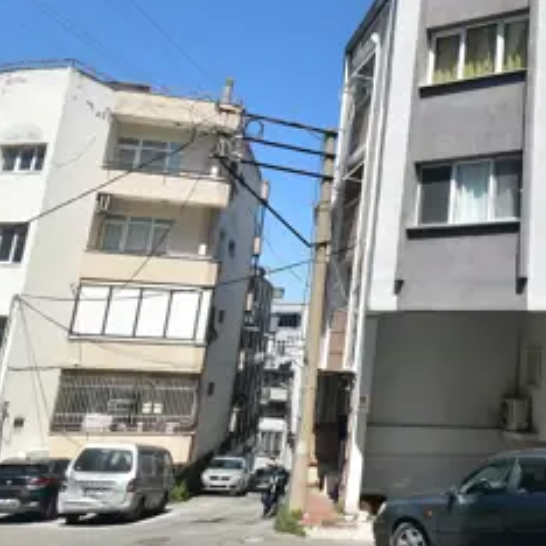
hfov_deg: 39.6
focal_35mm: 38
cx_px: 534
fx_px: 670
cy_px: 200
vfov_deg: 43.9
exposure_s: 1/200
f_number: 7.1
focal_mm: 11.5
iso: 100
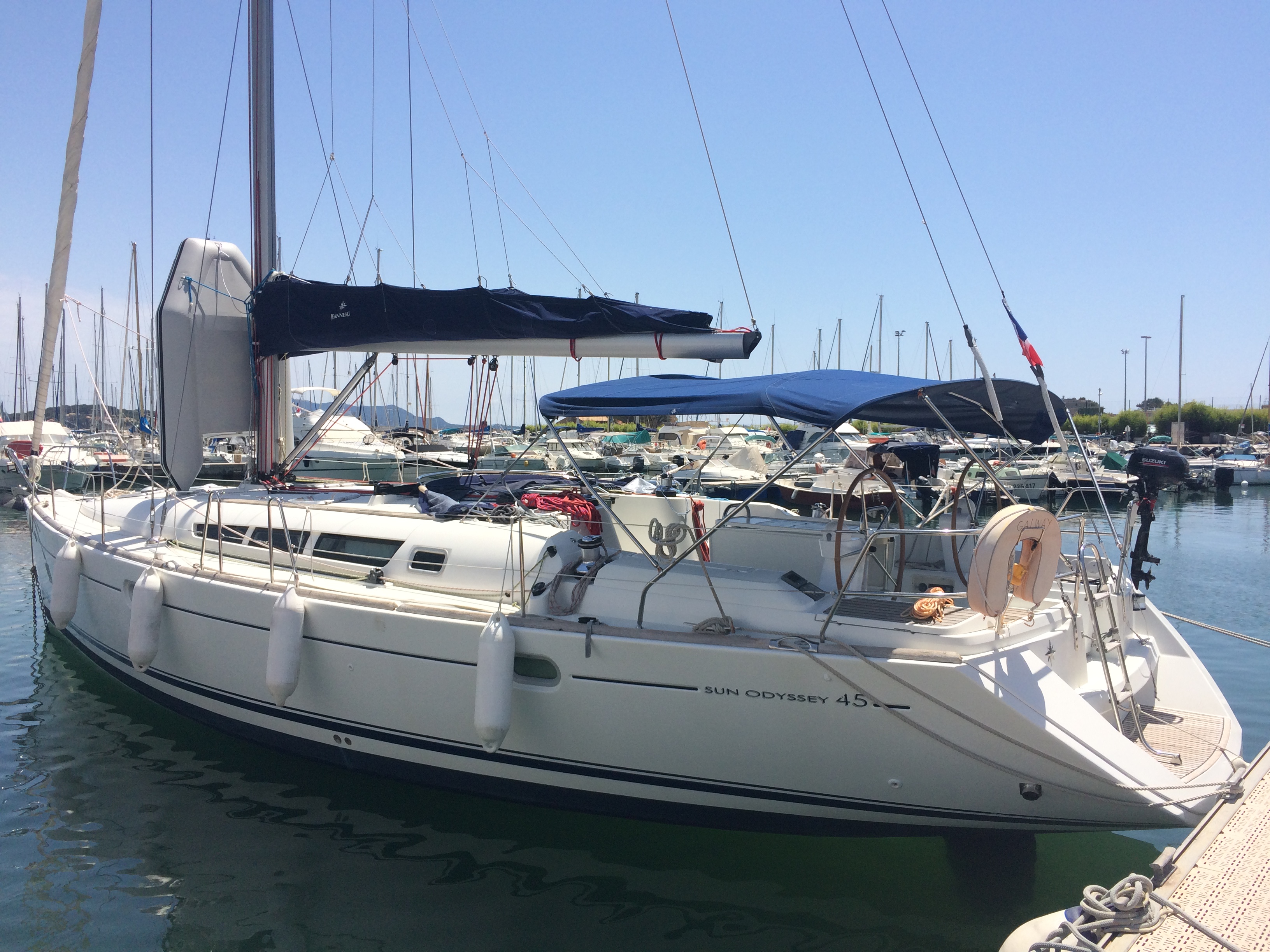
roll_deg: +0.0
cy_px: 476
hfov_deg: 61.7
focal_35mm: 29
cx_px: 635
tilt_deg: -2.4
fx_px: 1064
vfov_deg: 48.2
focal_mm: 4.15
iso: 32
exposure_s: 1/2740
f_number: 2.2
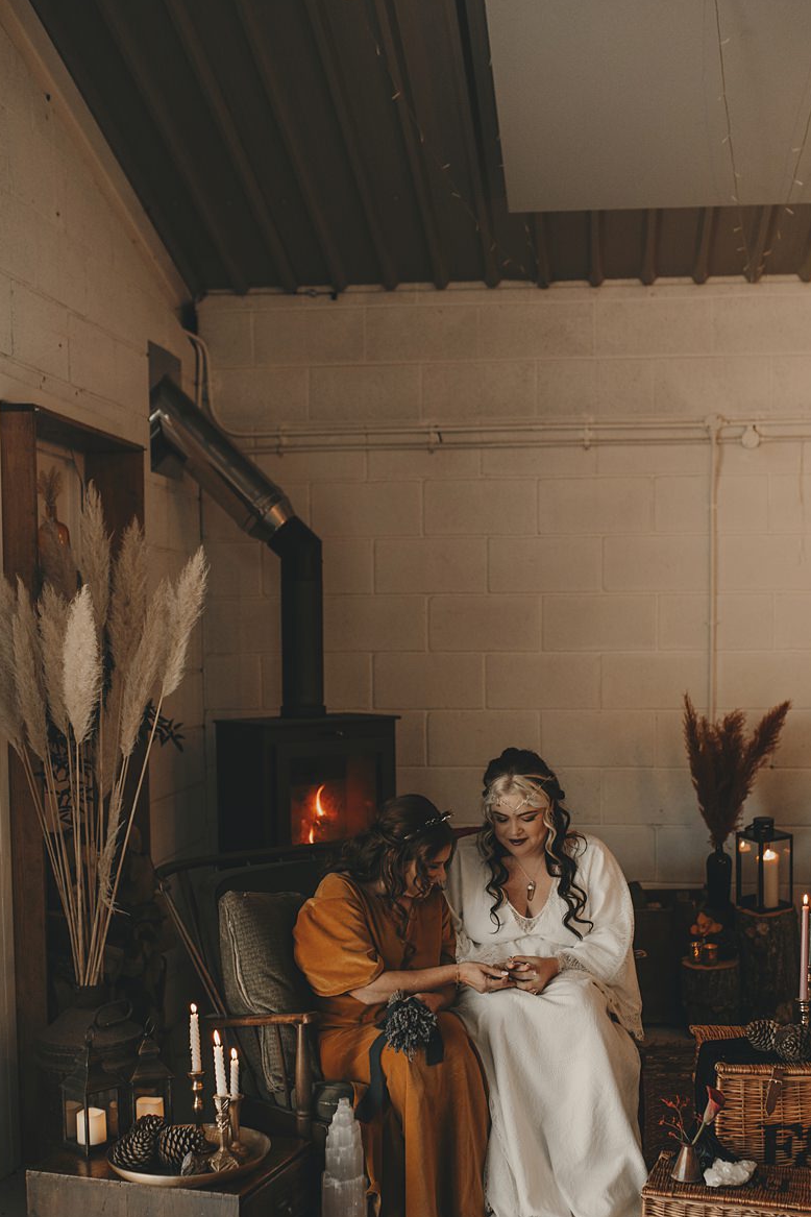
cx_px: 429
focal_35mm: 45
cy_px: 737
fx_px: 1521
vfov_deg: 43.4
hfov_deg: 29.9
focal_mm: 35
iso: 500
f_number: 2
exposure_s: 1/200
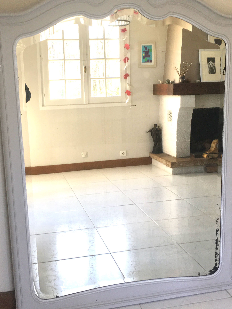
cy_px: 150
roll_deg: +1.0
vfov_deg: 44.8
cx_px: 111
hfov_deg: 34.3
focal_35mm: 42
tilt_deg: -15.2
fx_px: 375
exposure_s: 1/50
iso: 32
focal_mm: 4.15
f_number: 2.2
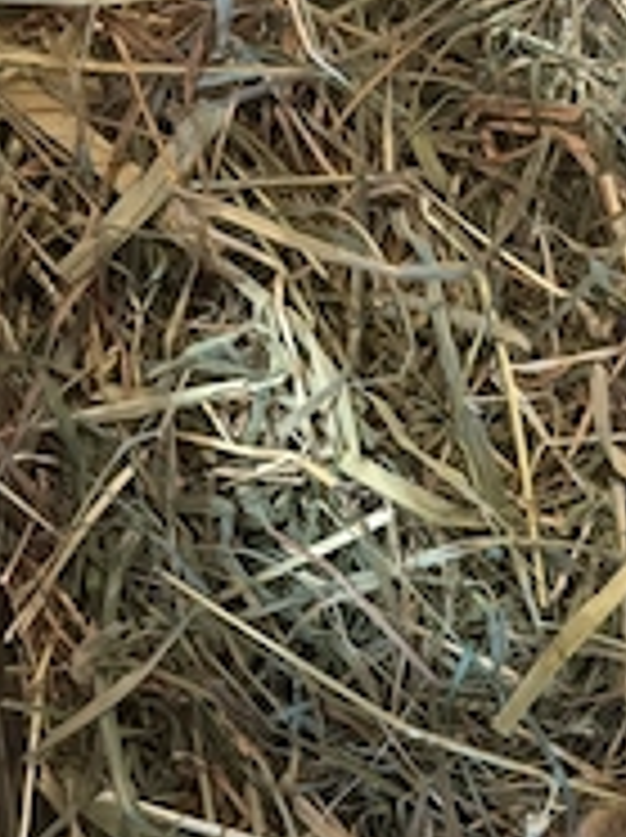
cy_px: 801
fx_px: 1353
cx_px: 635
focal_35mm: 56
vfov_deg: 32.2
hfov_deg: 24.8
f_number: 1.6
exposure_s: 1/25
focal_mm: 5.96
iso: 500
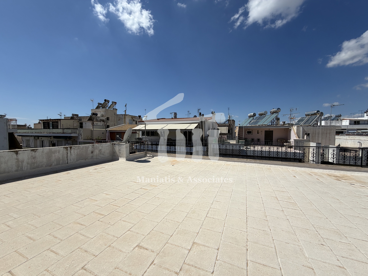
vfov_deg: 85.7
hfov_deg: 102.1
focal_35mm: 14
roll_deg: +1.3
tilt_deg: -0.3
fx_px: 149
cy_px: 138
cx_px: 184
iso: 20
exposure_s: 1/2092
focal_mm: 2.22
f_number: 2.2
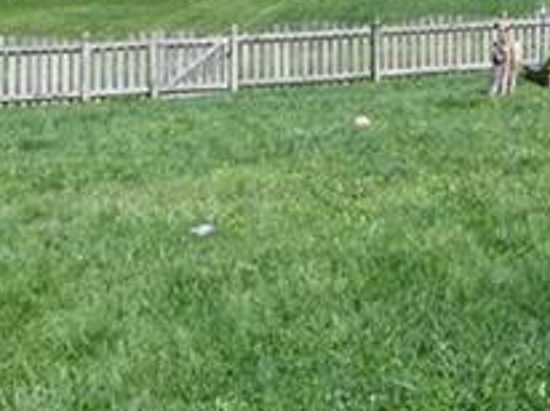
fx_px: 1063
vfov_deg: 20.6
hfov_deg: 26.2
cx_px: 641
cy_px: -69
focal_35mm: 67
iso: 640
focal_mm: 14
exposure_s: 1/640
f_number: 13
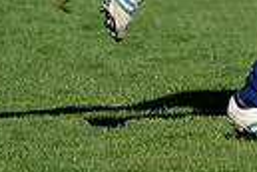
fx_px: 6239
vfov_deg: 1.6
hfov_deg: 2.4
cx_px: 484
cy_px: -161
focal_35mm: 874
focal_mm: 195
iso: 250
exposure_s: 1/2000
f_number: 2.8
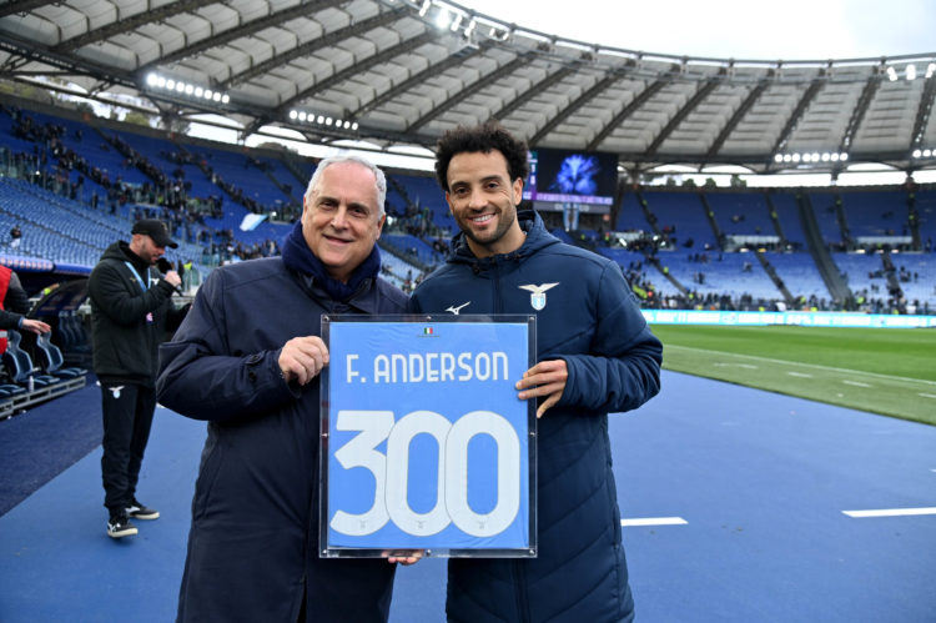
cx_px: 468
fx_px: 779
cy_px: 312
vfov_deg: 43.6
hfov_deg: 62.0
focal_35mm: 30
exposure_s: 1/1000
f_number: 4
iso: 1600
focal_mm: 30
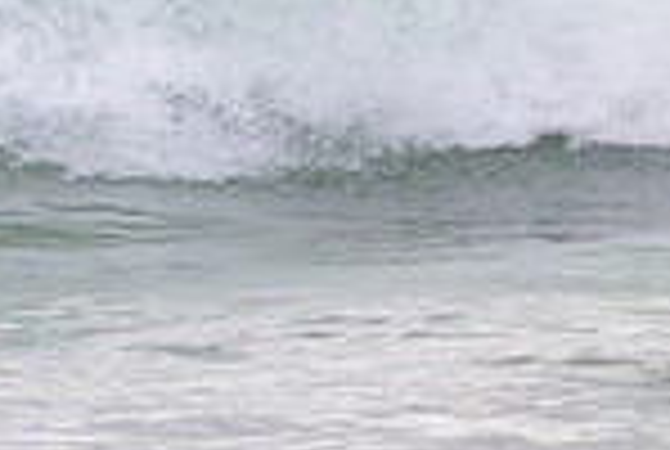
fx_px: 57940
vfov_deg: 0.4
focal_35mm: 3107
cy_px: -326
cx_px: -616
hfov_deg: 0.7
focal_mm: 800
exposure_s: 1/2000
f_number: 11
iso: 3600
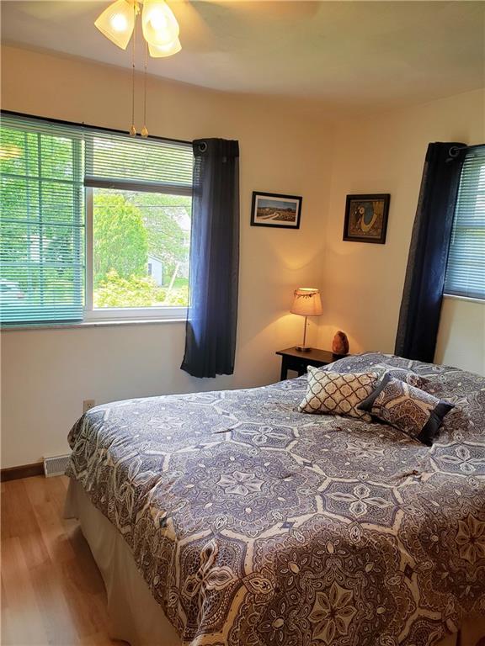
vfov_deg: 67.3
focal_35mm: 26
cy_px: 323
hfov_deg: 53.1
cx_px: 242
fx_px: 486
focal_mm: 4.3
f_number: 2.4
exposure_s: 1/60
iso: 80
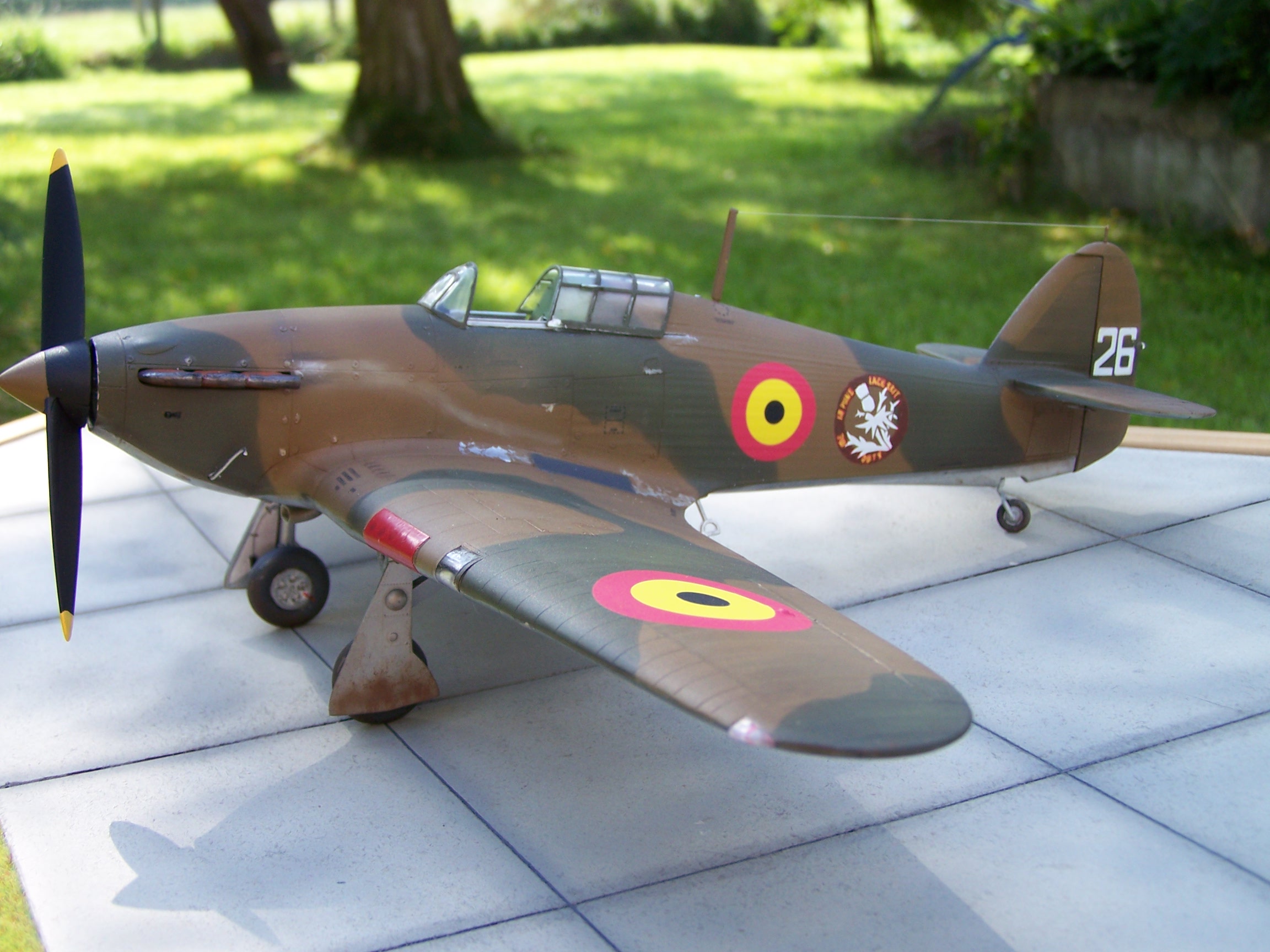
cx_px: 635
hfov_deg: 37.5
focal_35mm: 51
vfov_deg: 28.6
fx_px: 1871
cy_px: 476
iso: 80
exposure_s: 1/250
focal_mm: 8.5
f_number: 3
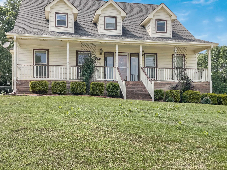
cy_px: 78
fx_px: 256
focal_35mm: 39
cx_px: 112
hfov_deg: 47.9
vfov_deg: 36.8
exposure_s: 1/1400
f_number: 1.8
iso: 16
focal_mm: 3
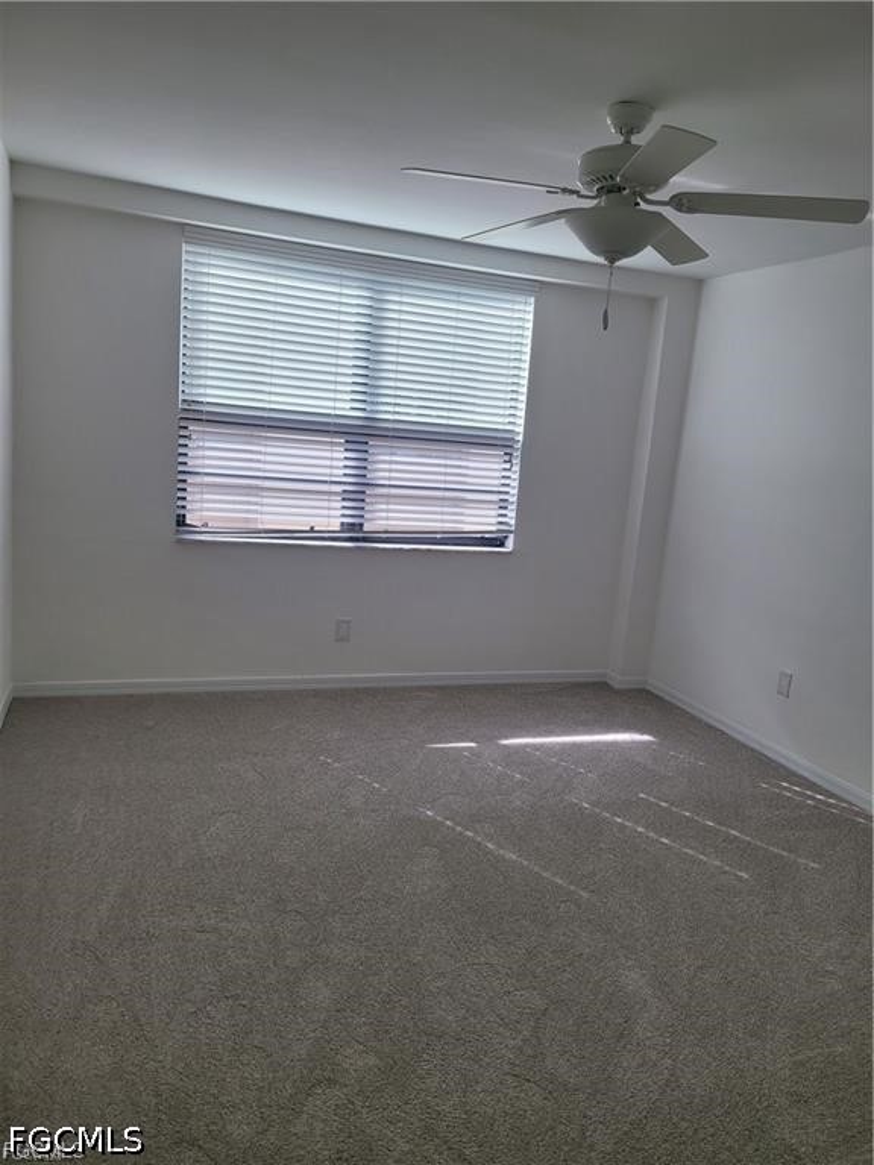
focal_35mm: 26
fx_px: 875
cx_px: 437
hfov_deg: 53.1
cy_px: 582
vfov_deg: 67.3
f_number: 1.8
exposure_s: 1/119
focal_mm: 5.4
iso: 40
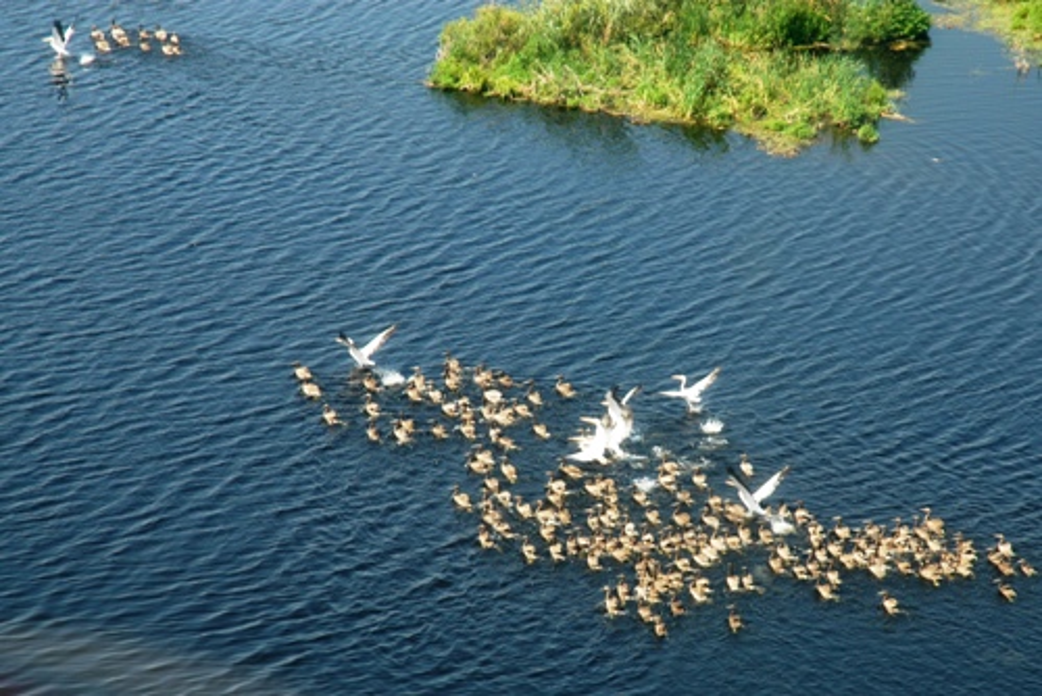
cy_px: 348
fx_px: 3041
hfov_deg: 19.4
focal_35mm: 105
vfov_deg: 13.1
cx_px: 521
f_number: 7.1
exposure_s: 1/200
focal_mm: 70
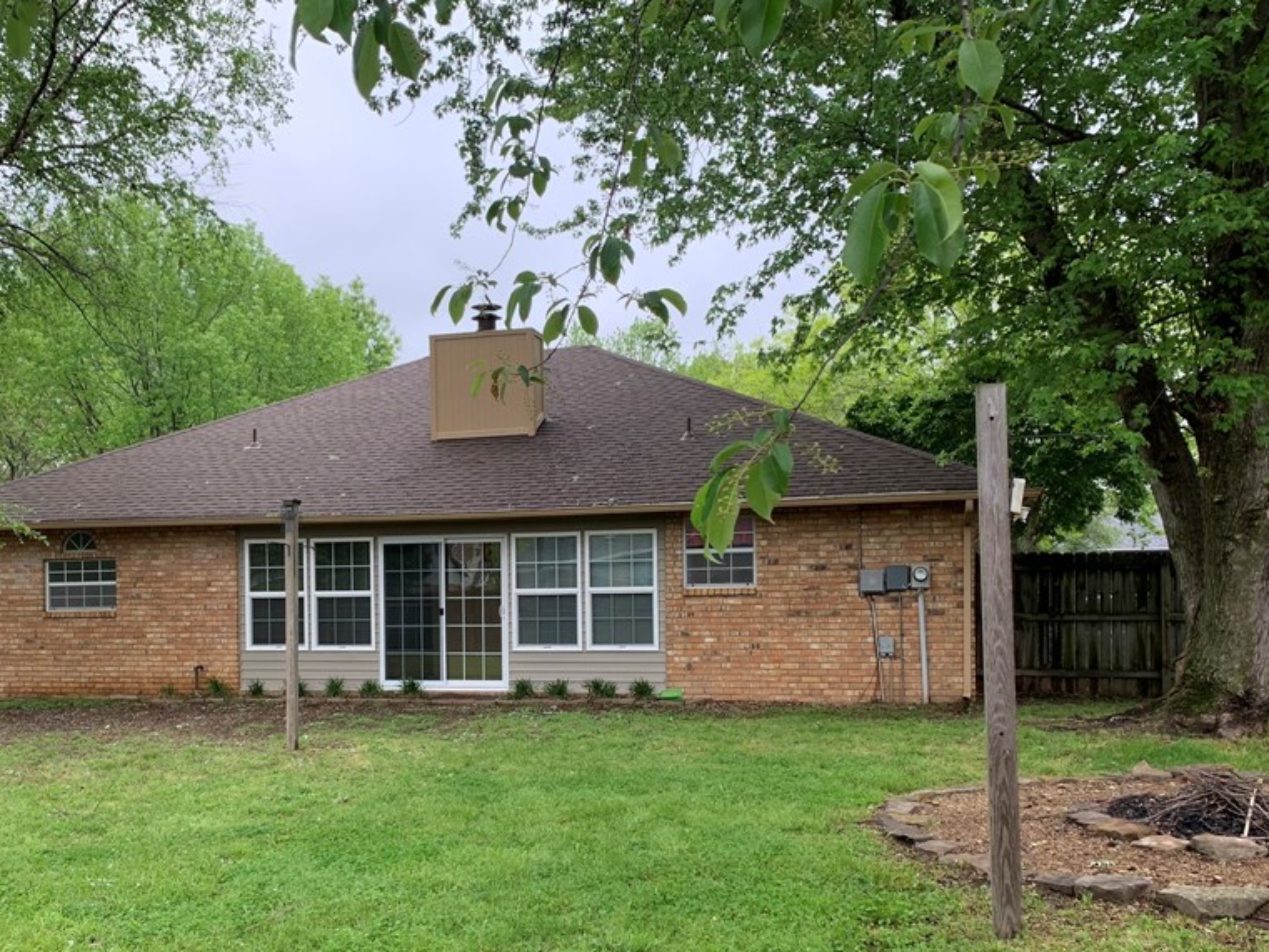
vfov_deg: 40.4
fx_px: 1283
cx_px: 517
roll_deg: +0.6
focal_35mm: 35
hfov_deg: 52.3
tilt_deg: +0.3
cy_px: 600
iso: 25
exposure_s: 1/485
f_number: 1.8
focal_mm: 4.25
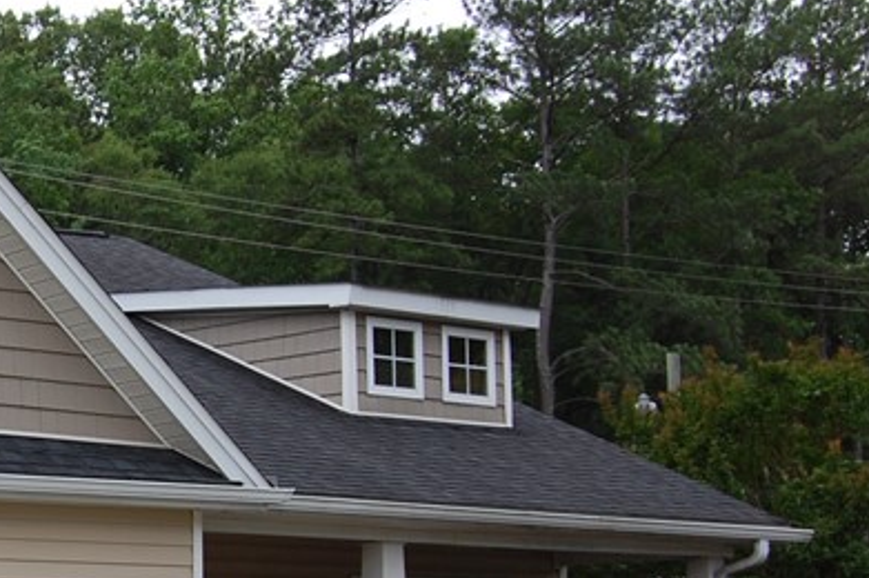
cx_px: -226
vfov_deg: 13.6
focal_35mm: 100
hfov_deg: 19.1
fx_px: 2412
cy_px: 482
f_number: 7.1
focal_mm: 24
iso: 200
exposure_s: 1/200
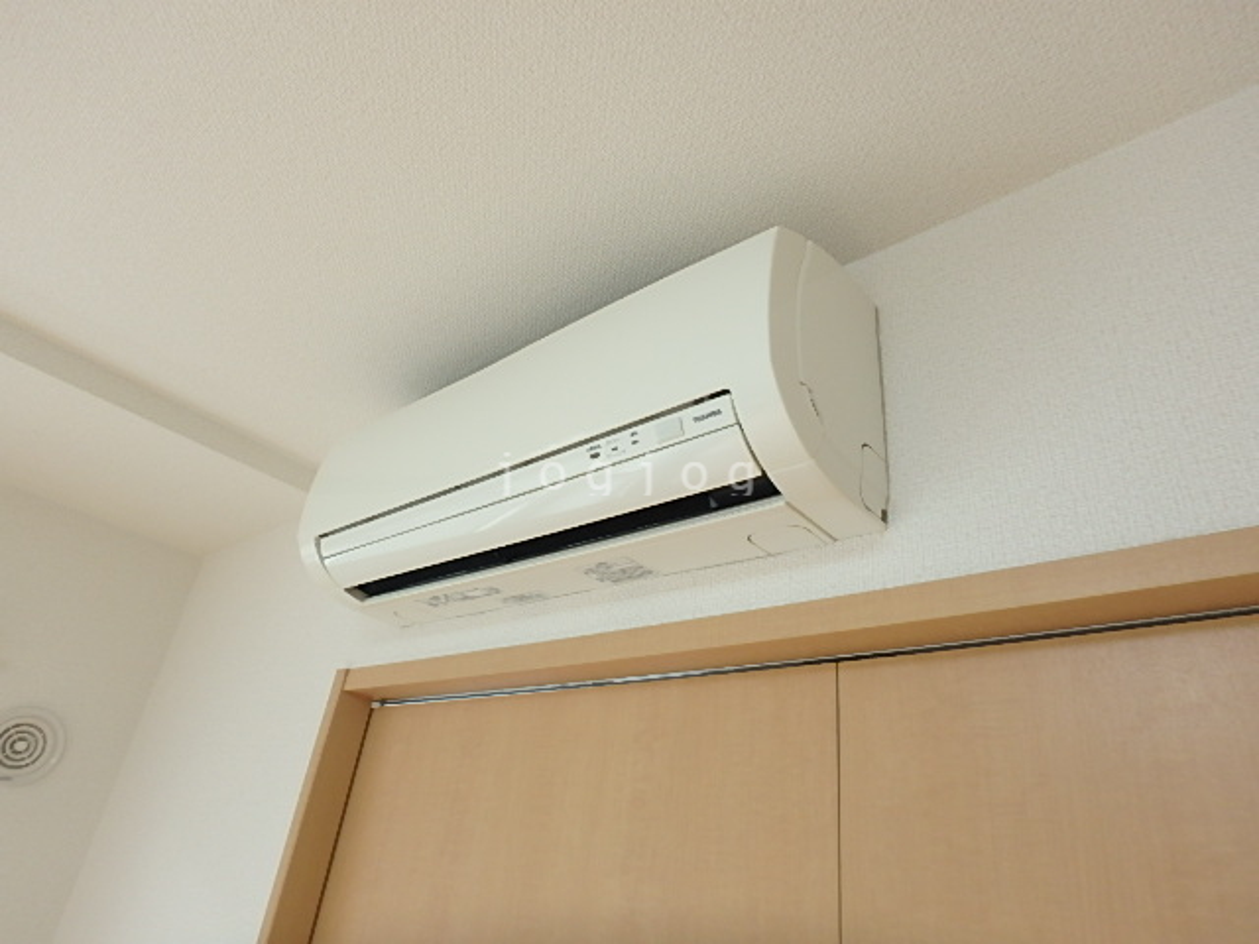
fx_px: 764
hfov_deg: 79.0
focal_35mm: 21
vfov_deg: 63.4
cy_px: 472
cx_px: 630
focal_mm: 3.7
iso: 200
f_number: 3.5
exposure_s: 1/60
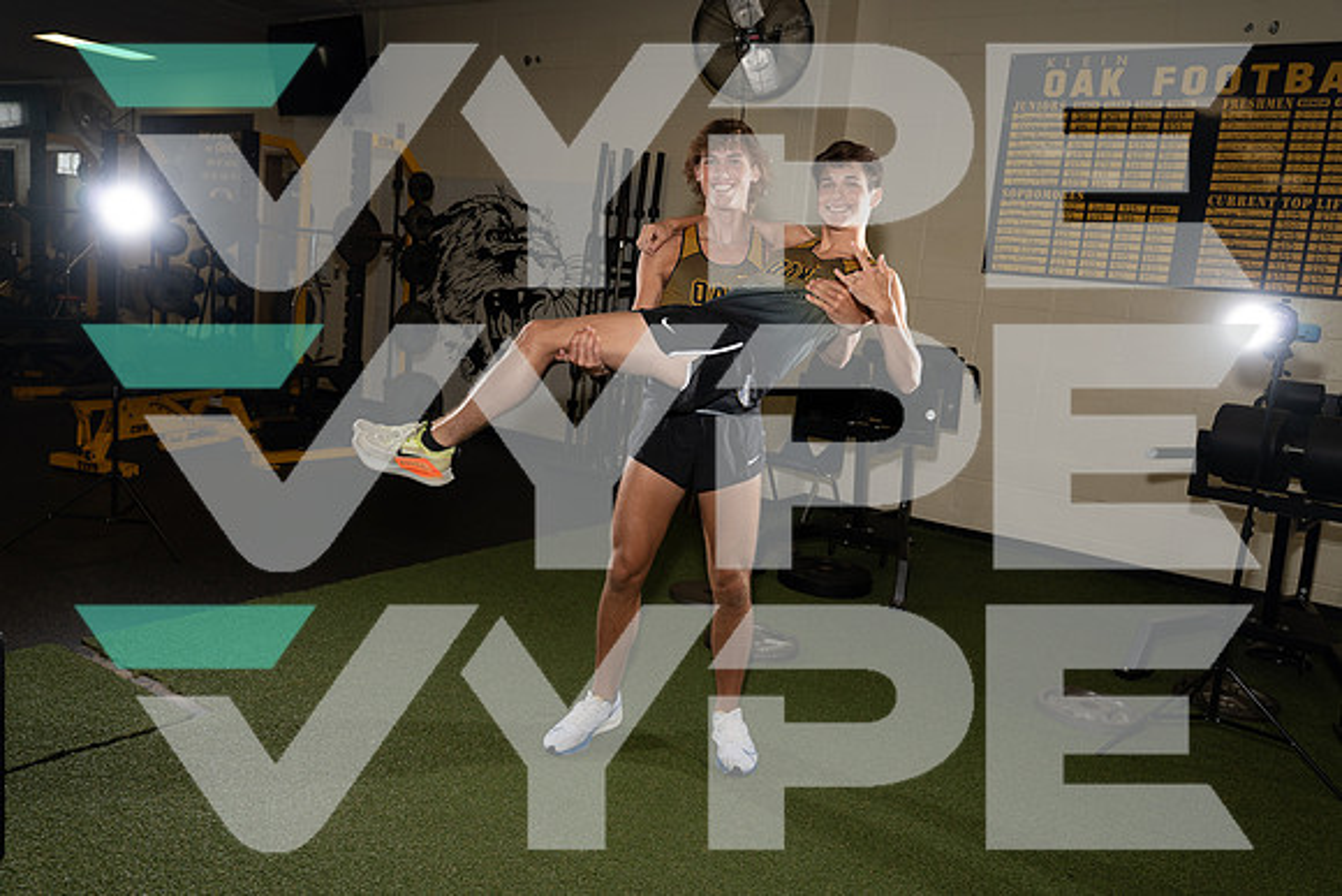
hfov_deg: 65.5
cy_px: 448
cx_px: 671
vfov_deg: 46.4
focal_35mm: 28
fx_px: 1044
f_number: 5
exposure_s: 1/250
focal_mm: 28
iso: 400
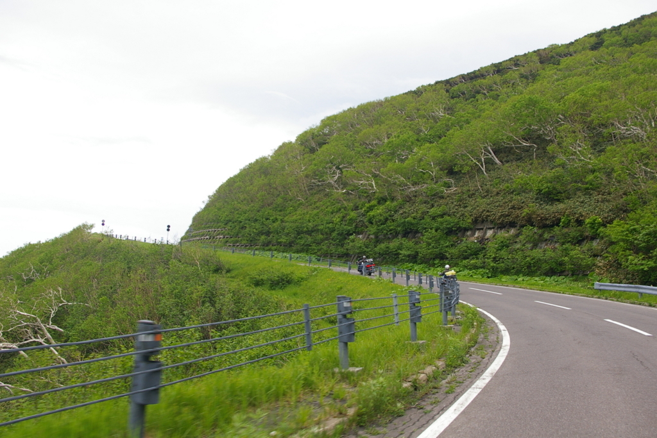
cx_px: 328
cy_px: 219
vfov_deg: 36.9
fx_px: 657
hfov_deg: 53.1
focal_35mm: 36
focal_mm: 24
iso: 200
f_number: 6.7
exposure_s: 1/180
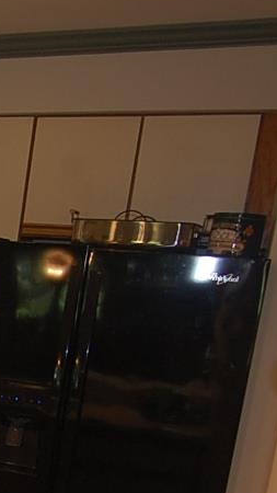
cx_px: -262
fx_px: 754
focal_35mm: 58
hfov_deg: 16.4
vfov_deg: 34.5
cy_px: 426
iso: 400
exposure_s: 1/60
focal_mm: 11
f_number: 4
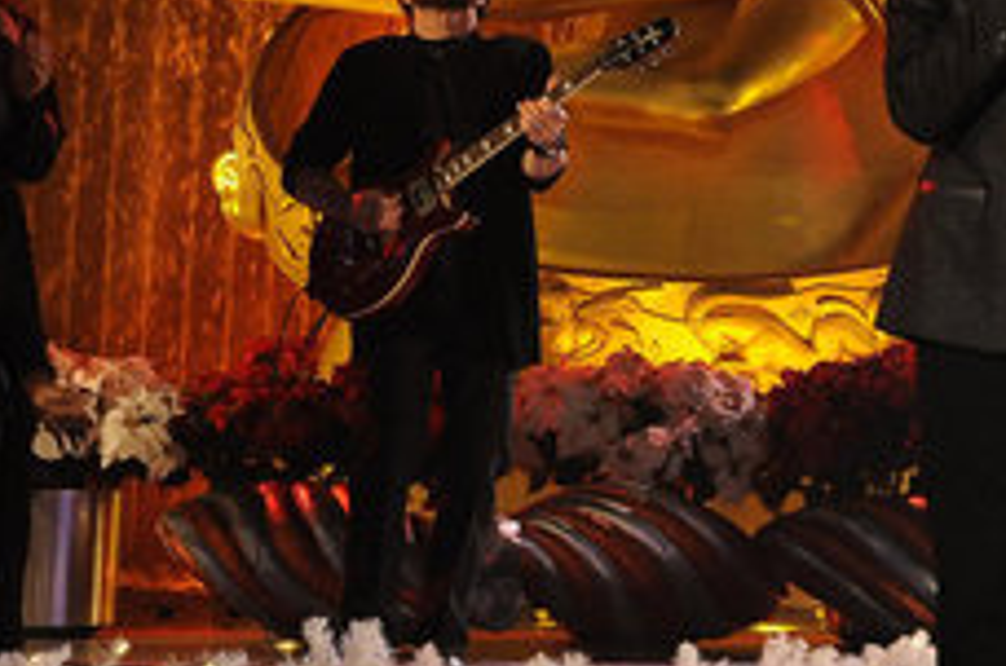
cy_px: 121
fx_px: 3235
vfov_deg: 11.7
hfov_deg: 17.3
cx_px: 962
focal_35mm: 116
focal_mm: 44
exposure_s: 1/125
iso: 3200
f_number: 5.6
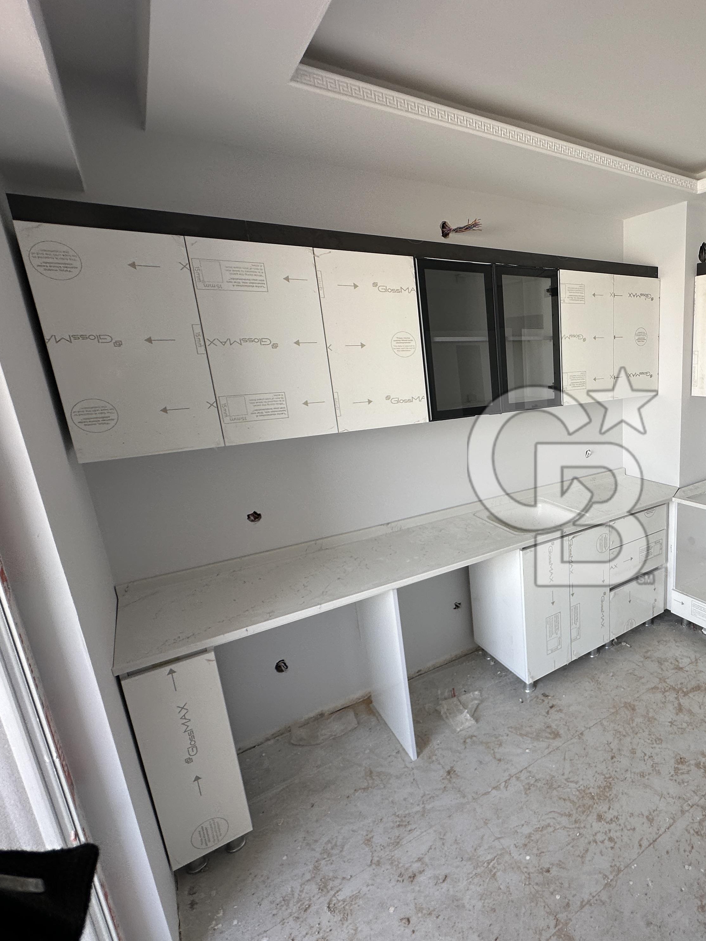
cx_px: 563
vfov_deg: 84.7
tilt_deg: -13.5
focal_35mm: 19
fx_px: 517
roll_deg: +2.1
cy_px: 478
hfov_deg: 62.9
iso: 50
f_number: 2.2
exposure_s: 1/99
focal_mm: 2.22
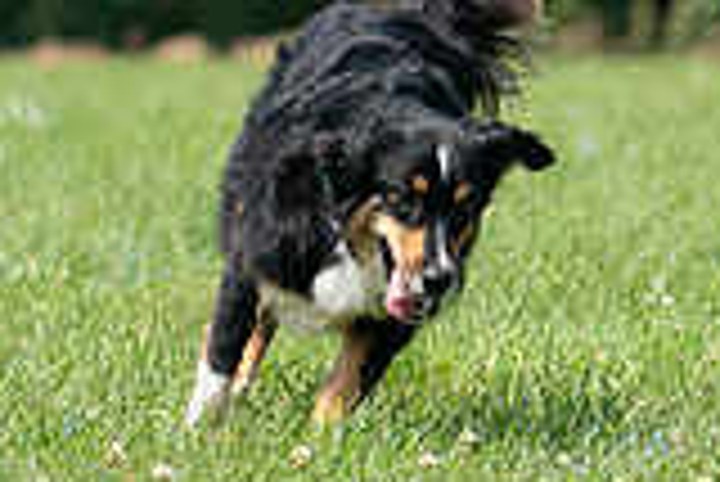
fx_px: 15934
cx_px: 720
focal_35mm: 796
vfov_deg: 1.7
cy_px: -282
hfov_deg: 2.6
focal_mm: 220
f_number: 5.6
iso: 1250
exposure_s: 1/4000
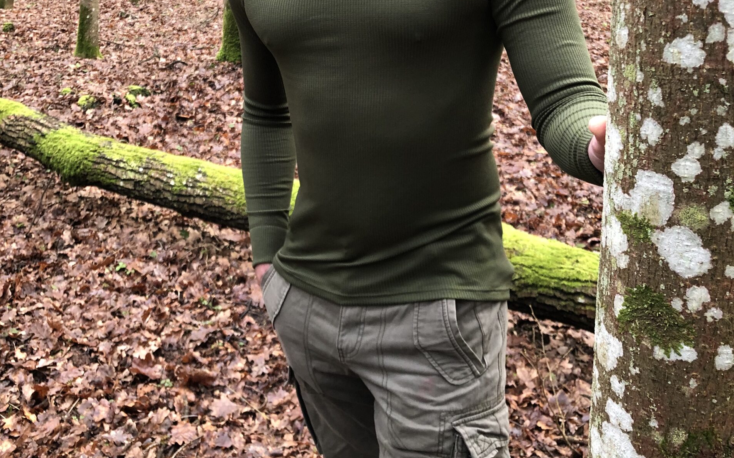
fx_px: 800
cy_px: 63
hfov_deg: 49.3
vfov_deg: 30.8
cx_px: 370
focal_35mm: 40
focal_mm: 4
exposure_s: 1/24
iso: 40
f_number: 1.8
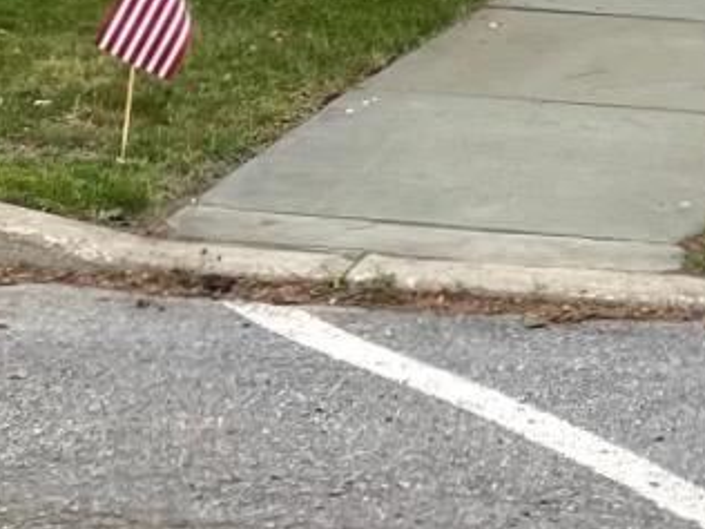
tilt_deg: +3.6
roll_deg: -2.0
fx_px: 3340
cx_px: 854
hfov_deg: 11.8
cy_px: -670
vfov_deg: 8.4
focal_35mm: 164
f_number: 1.6
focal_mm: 4.2
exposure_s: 1/248
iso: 32
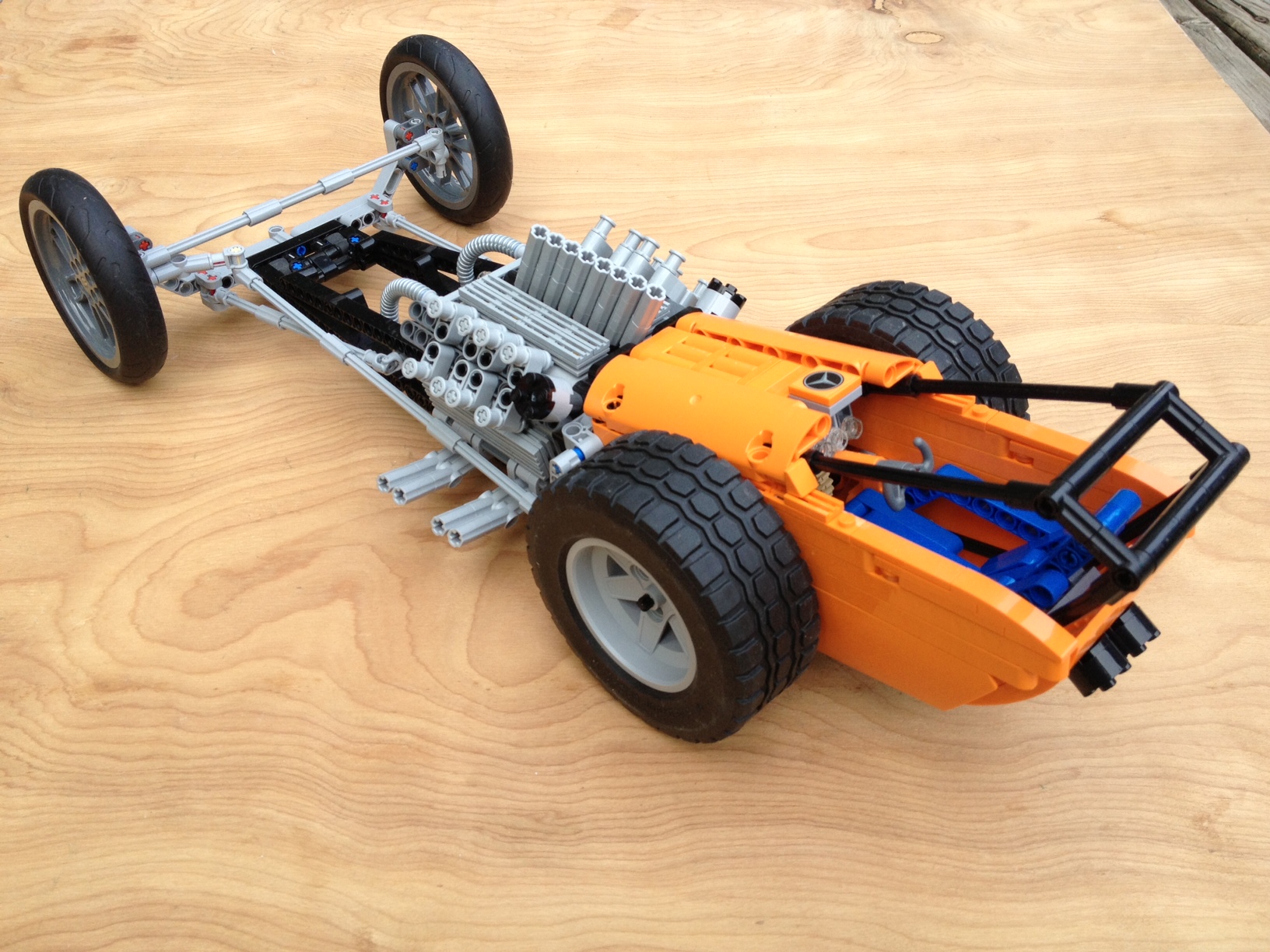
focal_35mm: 35
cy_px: 476
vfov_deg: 40.7
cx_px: 635
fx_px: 1284
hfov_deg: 52.6
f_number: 2.4
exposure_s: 1/120
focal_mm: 4.28
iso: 64
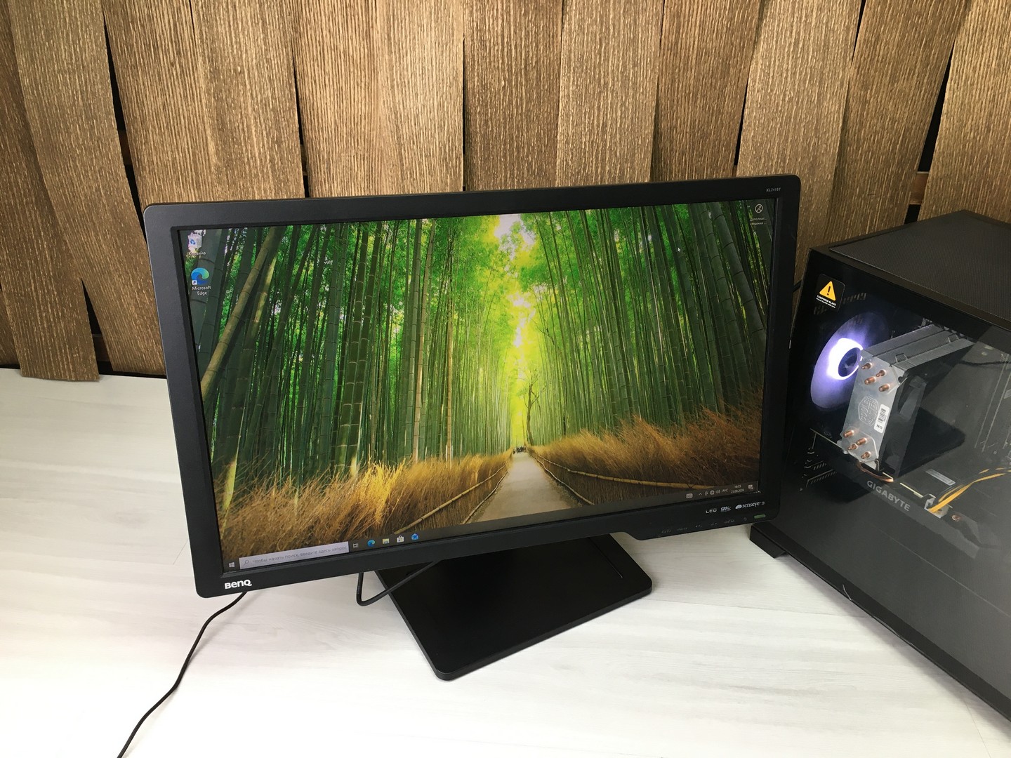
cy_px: 379
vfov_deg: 48.2
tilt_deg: -29.0
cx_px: 506
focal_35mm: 29
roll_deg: -0.9
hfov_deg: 61.7
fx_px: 847
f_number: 2.2
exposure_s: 1/33
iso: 32
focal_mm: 4.15
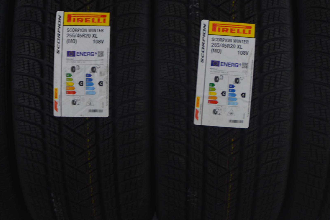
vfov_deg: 17.3
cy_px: 35
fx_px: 716
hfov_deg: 26.0
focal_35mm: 78
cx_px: 157
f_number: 4
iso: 450
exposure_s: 1/60
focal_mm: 28
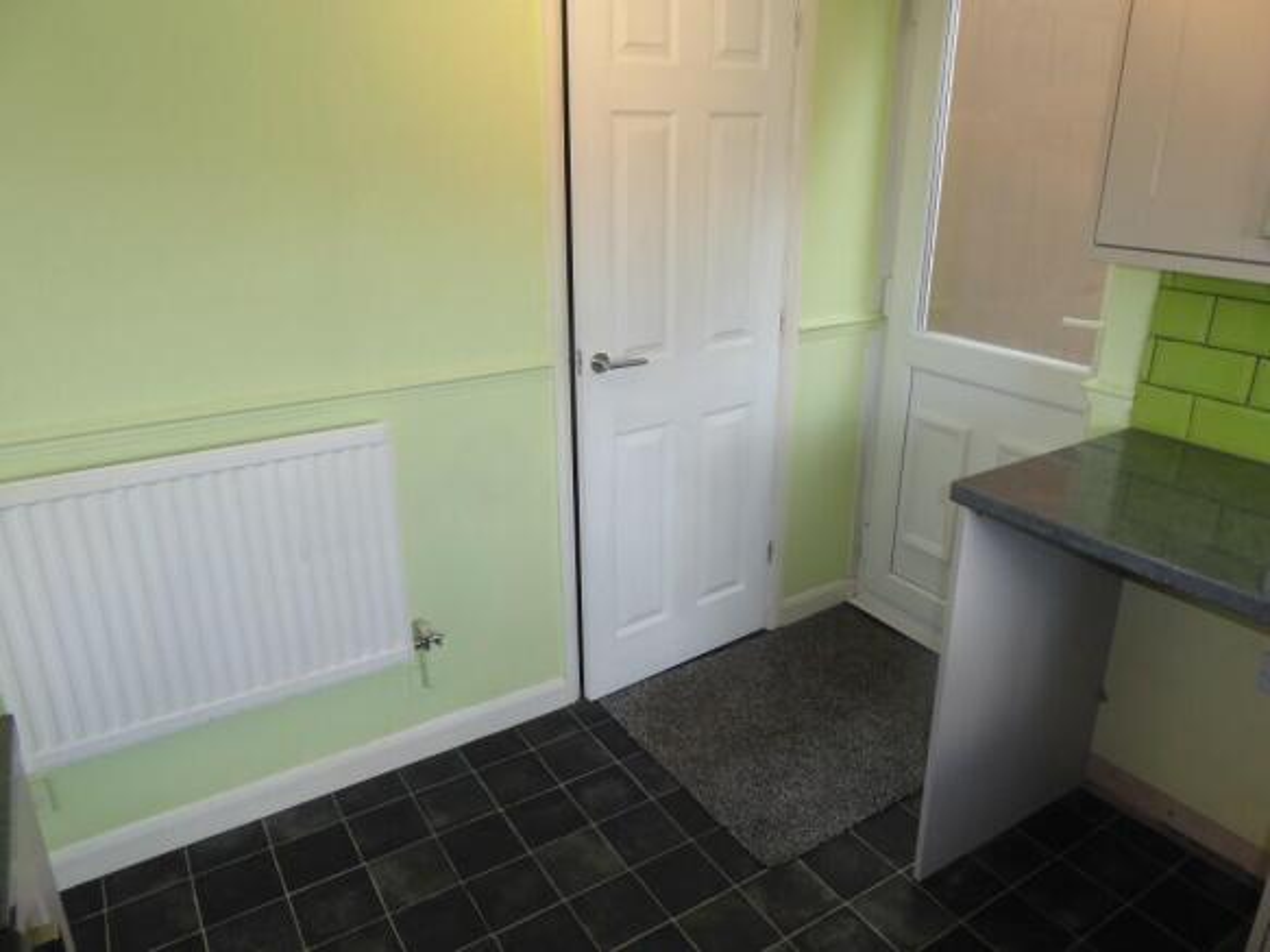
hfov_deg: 71.6
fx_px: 880
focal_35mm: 24
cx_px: 635
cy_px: 476
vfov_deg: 56.8
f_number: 3.3
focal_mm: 4.3
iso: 200
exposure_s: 1/60
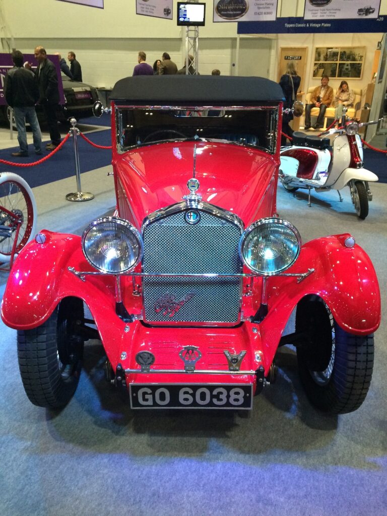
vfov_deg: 61.7
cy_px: 258
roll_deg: +0.2
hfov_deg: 48.2
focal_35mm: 29
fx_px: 432
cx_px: 194
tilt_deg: -24.8
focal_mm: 4.15
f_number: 2.2
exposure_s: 1/30
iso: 250
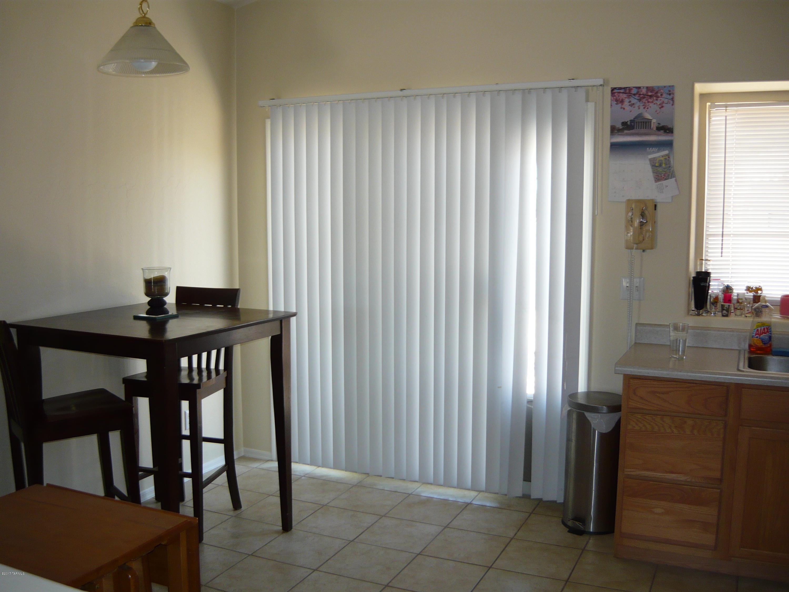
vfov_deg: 42.9
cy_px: 296
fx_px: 752
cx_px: 394
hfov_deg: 55.4
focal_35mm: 33
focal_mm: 5.5
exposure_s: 1/30
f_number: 2.8
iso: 100
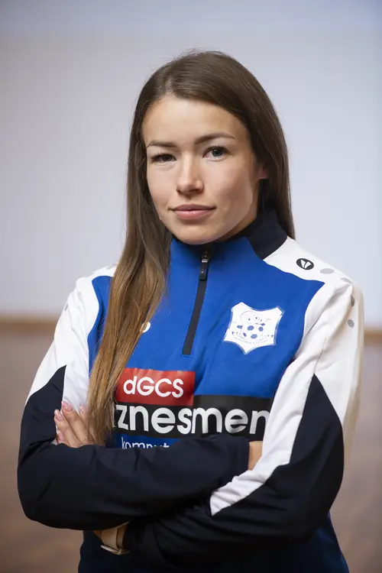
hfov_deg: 13.0
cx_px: 191
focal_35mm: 105
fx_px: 1671
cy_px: 286
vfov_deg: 19.5
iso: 80
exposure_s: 1/60
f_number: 3.5
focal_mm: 105
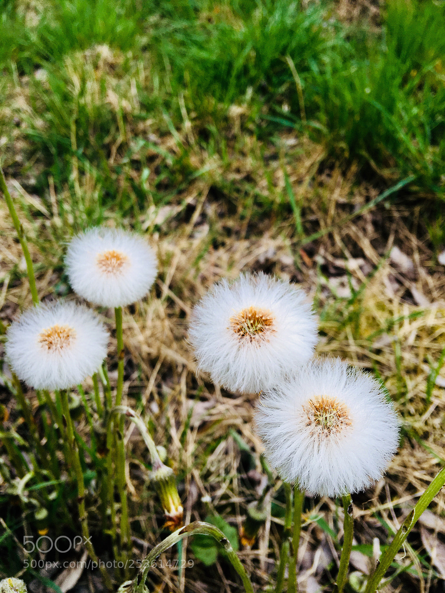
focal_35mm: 29
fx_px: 497
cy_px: 296
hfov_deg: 48.2
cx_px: 222
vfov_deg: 61.7
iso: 25
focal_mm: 4.15
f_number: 2.2
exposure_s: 1/353
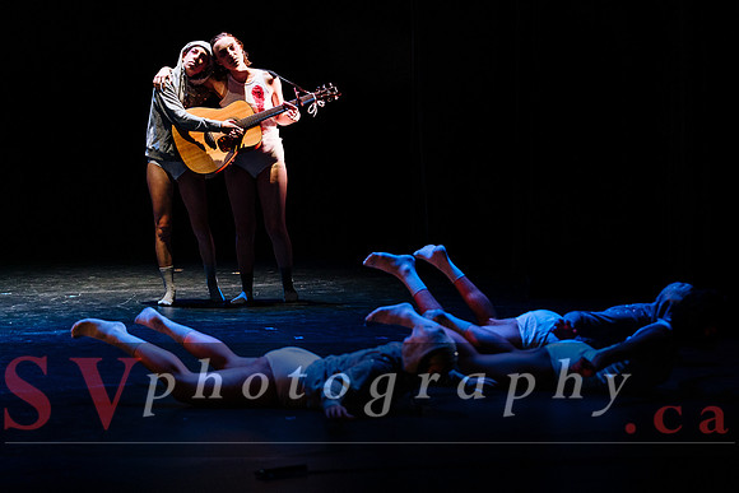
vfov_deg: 12.9
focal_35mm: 107
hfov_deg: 19.2
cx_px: 415
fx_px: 2189
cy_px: 216
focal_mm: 95
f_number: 2.8
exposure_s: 1/60
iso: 1600
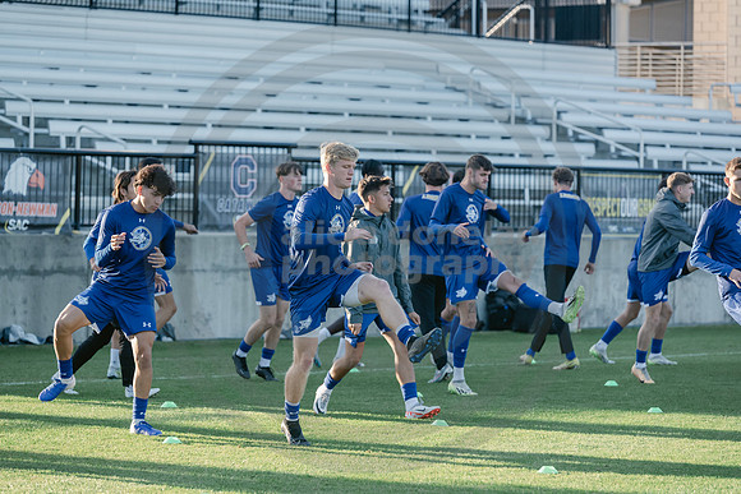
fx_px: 3191
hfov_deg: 13.2
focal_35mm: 155
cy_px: 247
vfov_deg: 8.9
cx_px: 370
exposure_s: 1/1600
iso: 1250
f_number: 4
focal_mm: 155
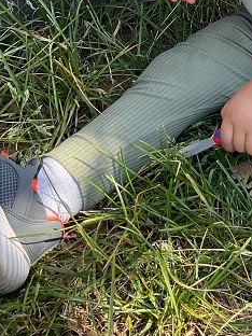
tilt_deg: -28.4
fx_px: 602
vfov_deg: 28.8
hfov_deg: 22.8
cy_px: -16
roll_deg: -0.5
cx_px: 243
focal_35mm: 62
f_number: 1.8
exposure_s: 1/172
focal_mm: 3
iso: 16
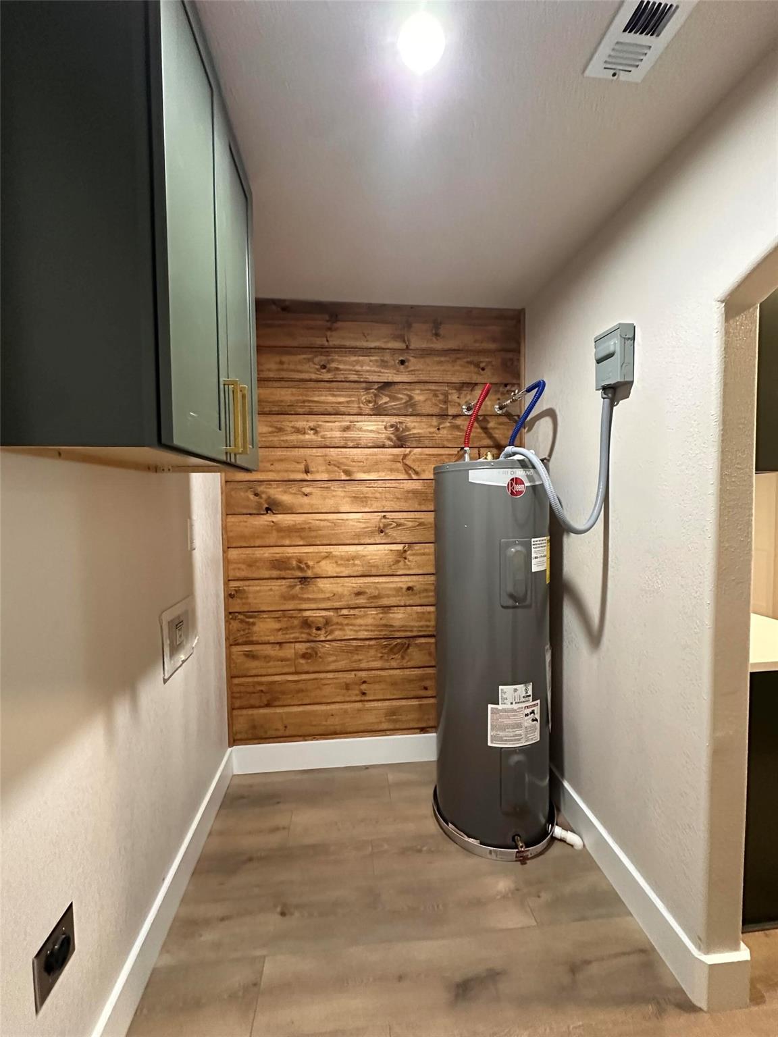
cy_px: 518
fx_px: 420
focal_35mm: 14
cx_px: 389
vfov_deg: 102.1
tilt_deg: -2.1
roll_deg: -0.4
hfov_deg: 85.7
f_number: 2.2
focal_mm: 2.22
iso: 1250
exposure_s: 1/60
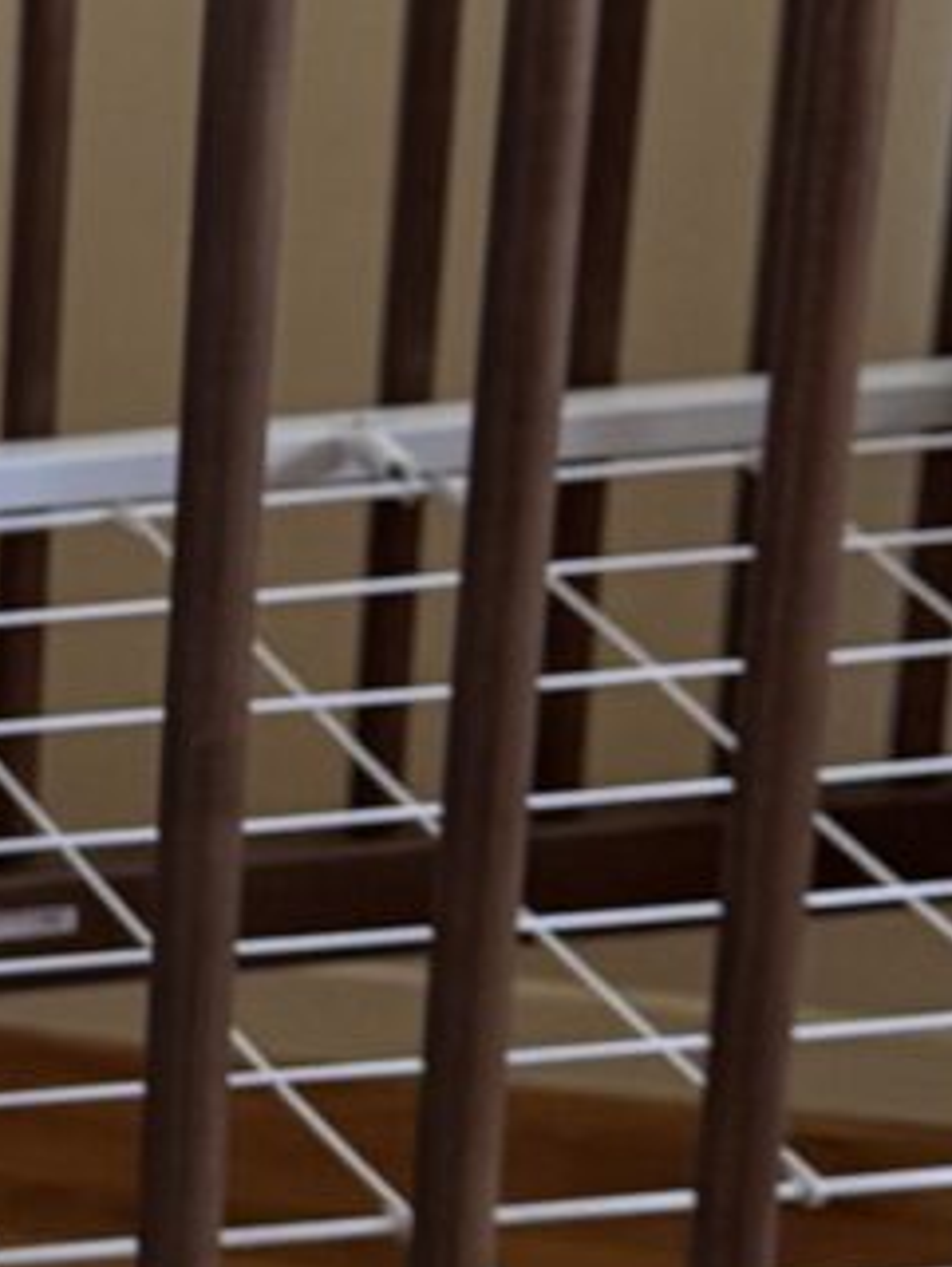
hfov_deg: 8.7
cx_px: -1418
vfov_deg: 12.9
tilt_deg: -21.0
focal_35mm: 153
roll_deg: +3.6
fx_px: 5607
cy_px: 557
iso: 200
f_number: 1.78
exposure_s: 1/77
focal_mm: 6.76
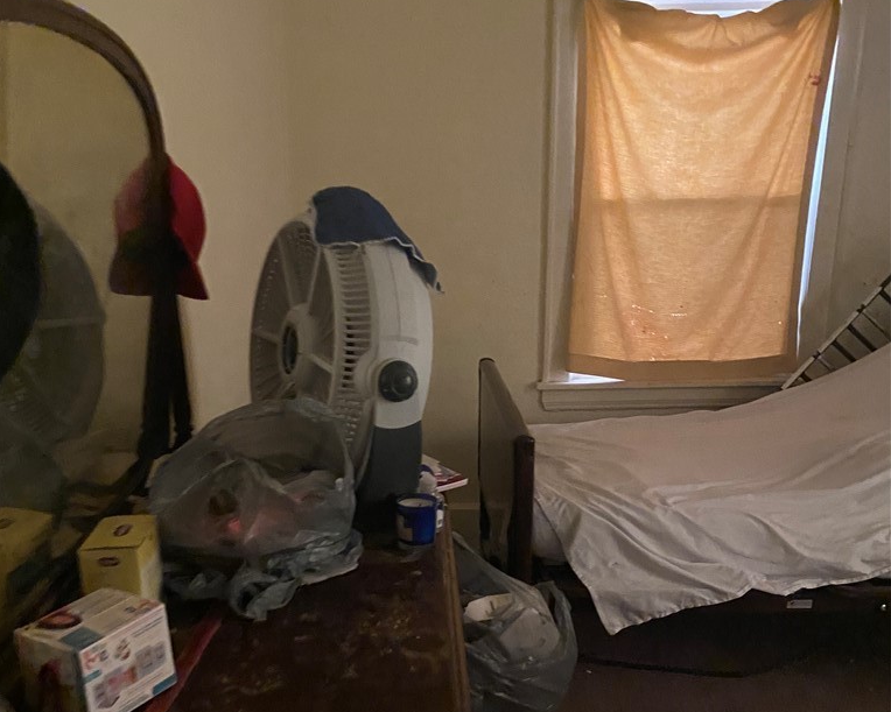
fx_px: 896
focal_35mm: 34
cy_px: 450
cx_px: 444
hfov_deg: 52.8
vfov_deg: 43.0
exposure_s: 1/30
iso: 800
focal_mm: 4.25
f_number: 1.8
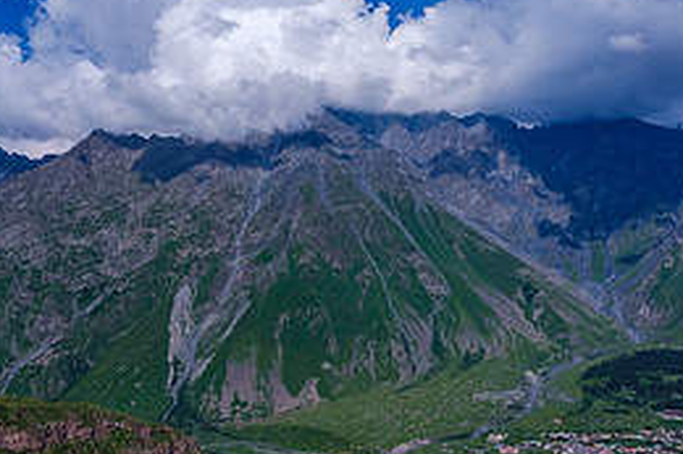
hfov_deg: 51.9
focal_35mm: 37
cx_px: 340
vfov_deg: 35.9
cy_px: 245
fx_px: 702
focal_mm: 10
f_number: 8
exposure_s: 1/200
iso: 160
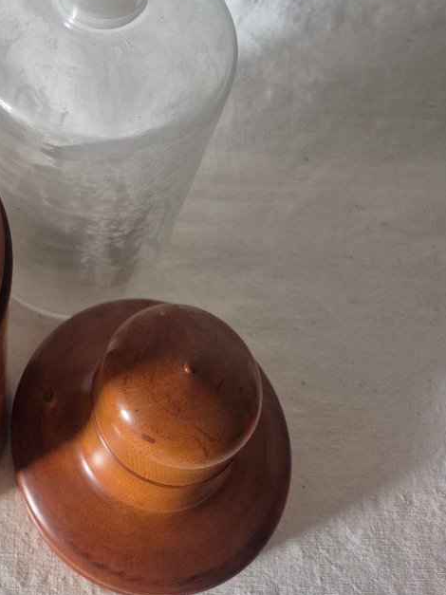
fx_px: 756
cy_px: 114
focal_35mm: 44
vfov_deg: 41.0
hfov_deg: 31.1
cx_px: 29
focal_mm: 5.4
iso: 640
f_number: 1.8
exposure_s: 1/100
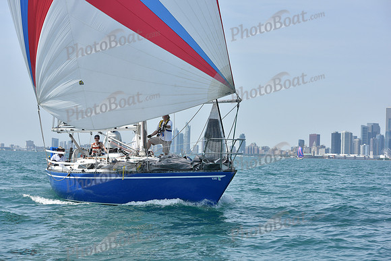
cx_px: 196
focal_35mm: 80
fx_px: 869
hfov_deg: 25.4
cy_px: 130
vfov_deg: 17.1
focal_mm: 80
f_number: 7.1
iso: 250
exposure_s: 1/1250
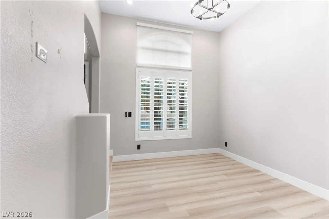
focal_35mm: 17
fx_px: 155
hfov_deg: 93.3
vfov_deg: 70.5
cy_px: 110
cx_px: 164
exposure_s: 1/3
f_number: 8
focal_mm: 17
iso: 400
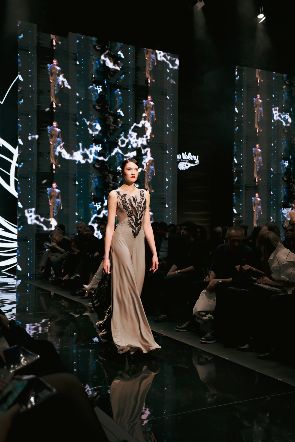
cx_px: 148
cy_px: 221
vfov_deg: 48.5
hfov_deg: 33.4
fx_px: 492
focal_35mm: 40
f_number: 3.5
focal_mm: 40
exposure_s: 1/200
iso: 1600
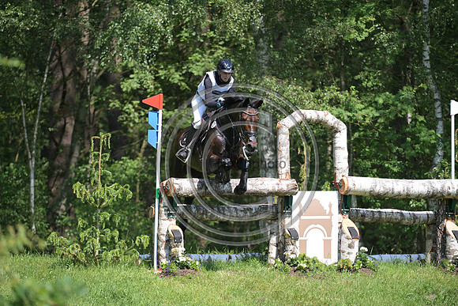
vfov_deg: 4.7
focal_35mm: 290
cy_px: 153
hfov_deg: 7.1
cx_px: 229
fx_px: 3690
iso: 450
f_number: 5
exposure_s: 1/1250
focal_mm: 290
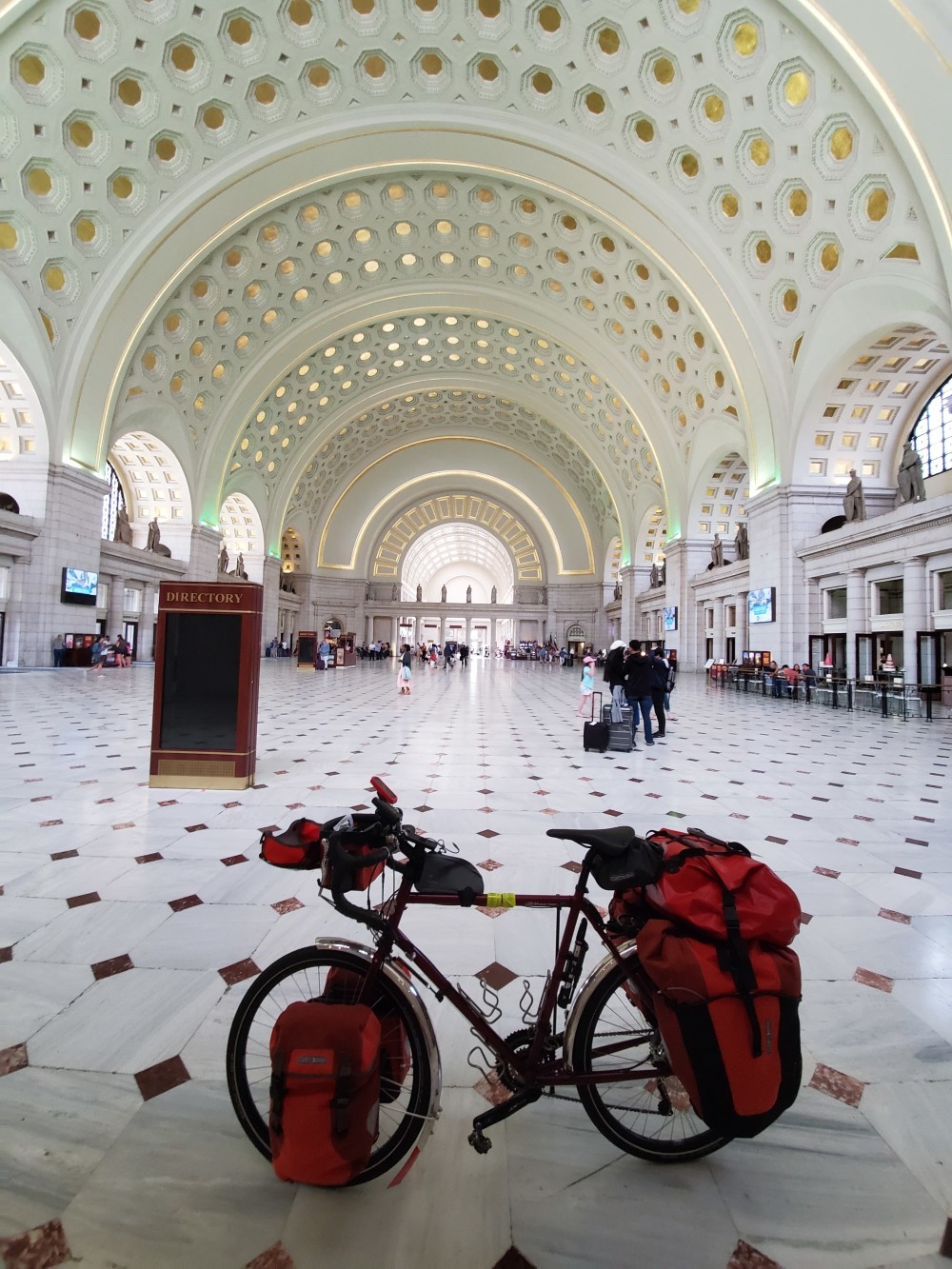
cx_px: 476
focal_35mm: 13
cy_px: 634
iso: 400
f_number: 2.2
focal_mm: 1.8
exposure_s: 1/60
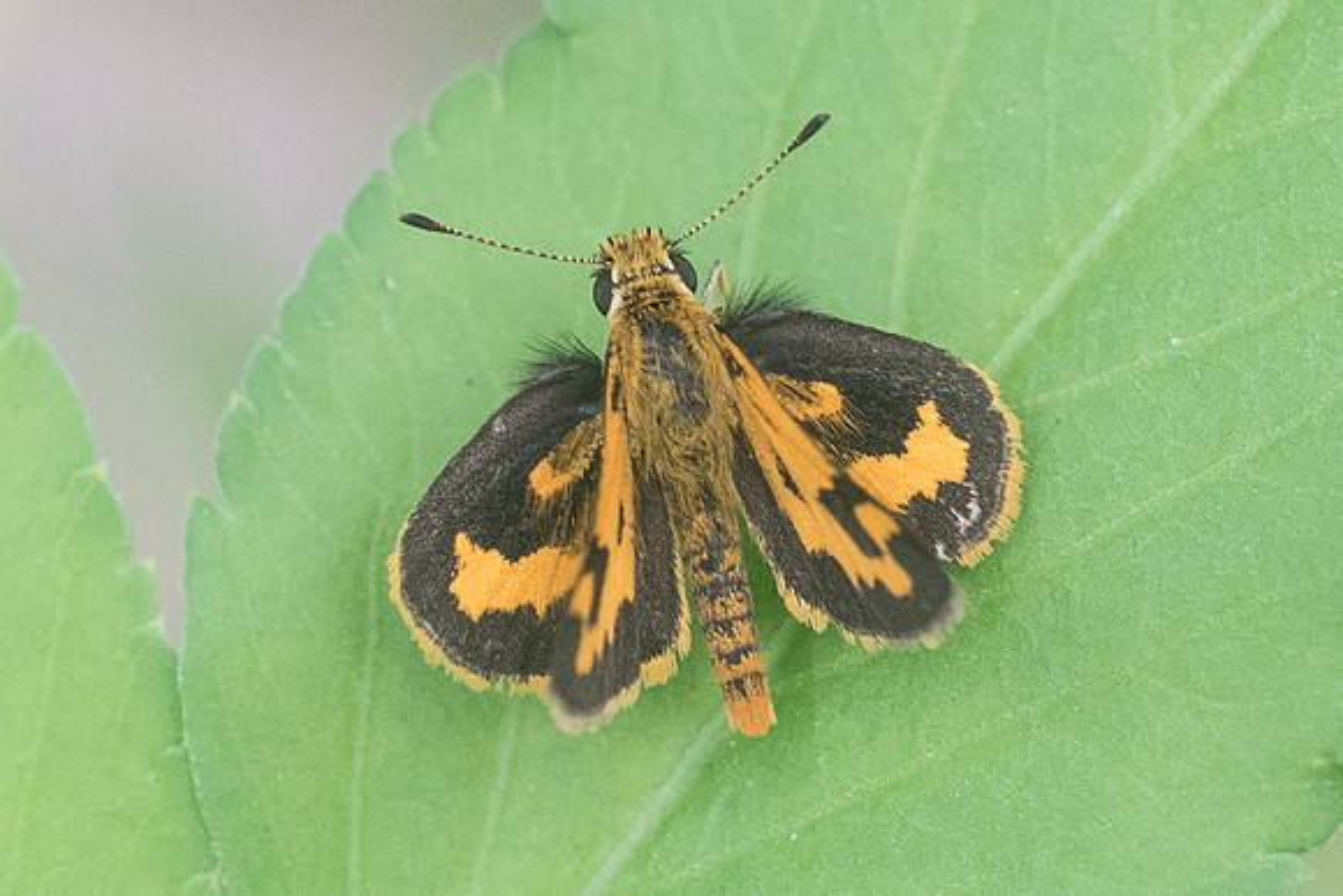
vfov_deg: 1.8
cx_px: 752
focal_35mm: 753
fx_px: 28090
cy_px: 381
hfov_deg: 2.7
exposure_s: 1/1000
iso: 1250
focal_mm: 150
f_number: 5
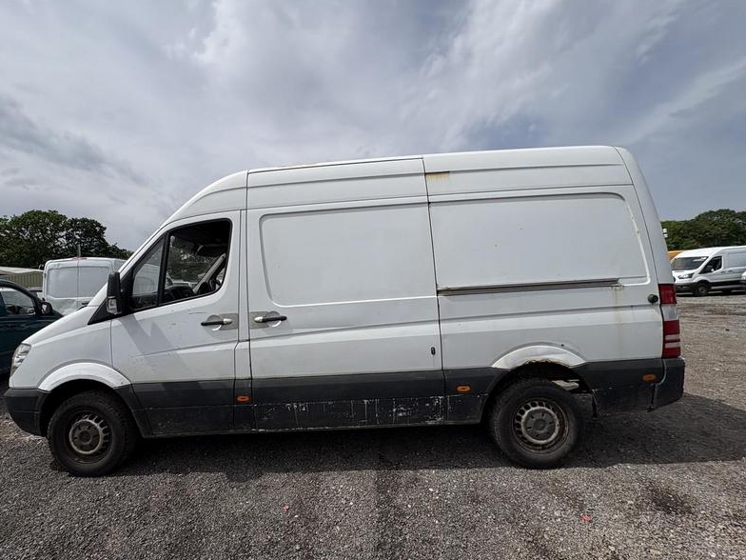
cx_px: 334
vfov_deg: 78.1
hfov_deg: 94.2
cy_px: 283
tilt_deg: +7.0
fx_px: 345
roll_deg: +4.9
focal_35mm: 16
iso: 50
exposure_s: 1/5263
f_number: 2.2
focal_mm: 2.22
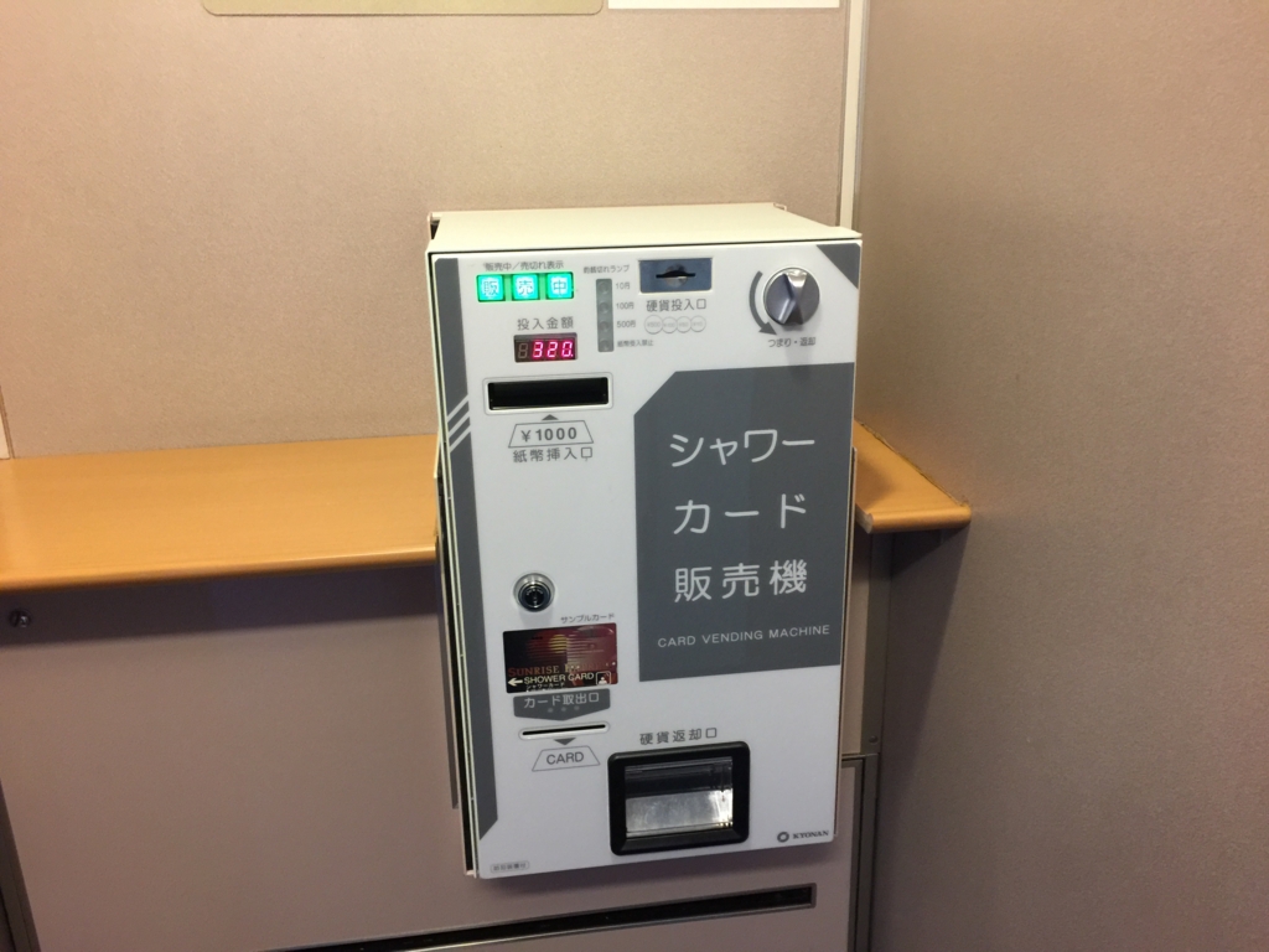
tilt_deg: -18.4
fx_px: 1063
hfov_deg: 61.7
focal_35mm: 29
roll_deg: +0.2
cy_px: 476
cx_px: 634
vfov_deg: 48.2
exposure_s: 1/10
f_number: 2.2
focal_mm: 4.15
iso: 125
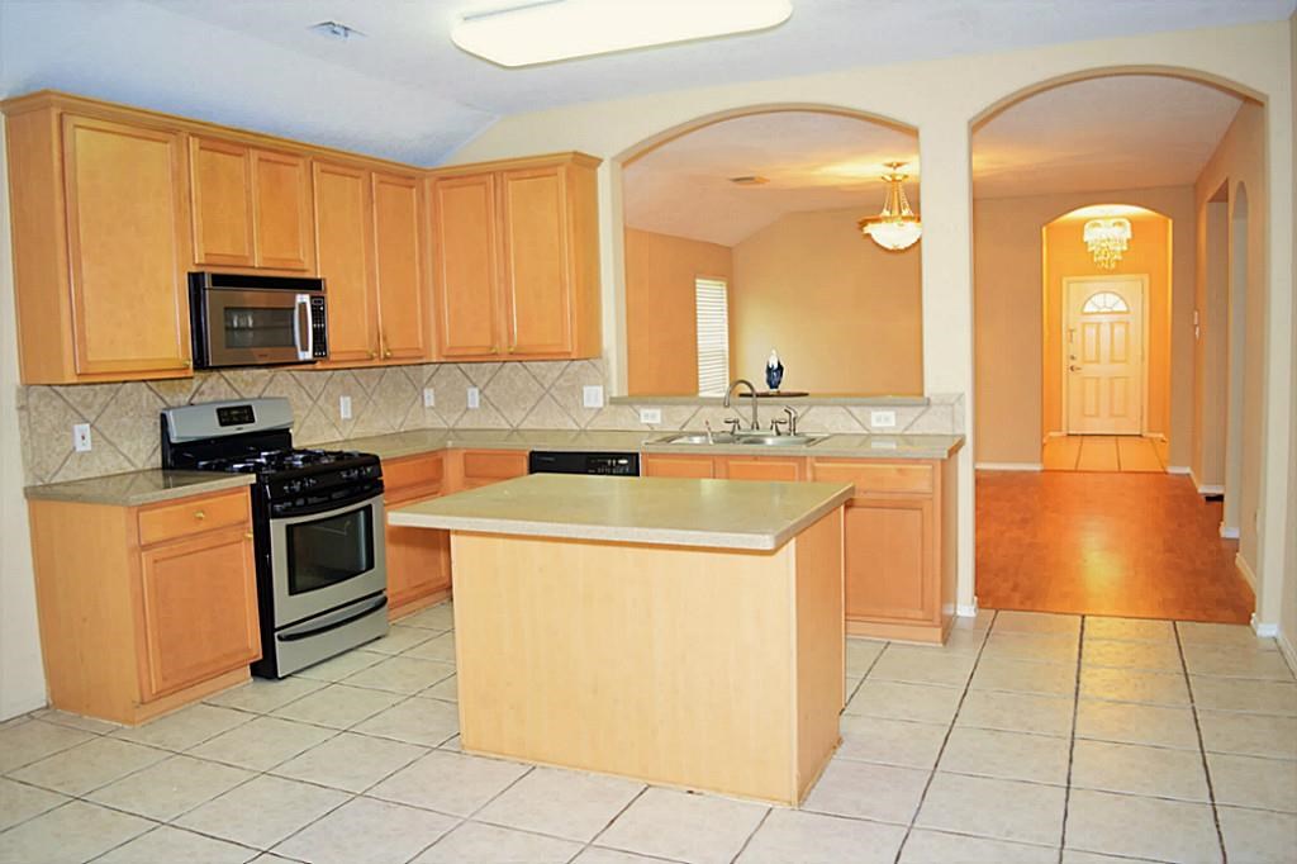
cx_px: 648
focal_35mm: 27
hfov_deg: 67.4
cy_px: 432
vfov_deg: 47.9
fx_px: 972
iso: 1600
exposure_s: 1/60
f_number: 3.5
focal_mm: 18
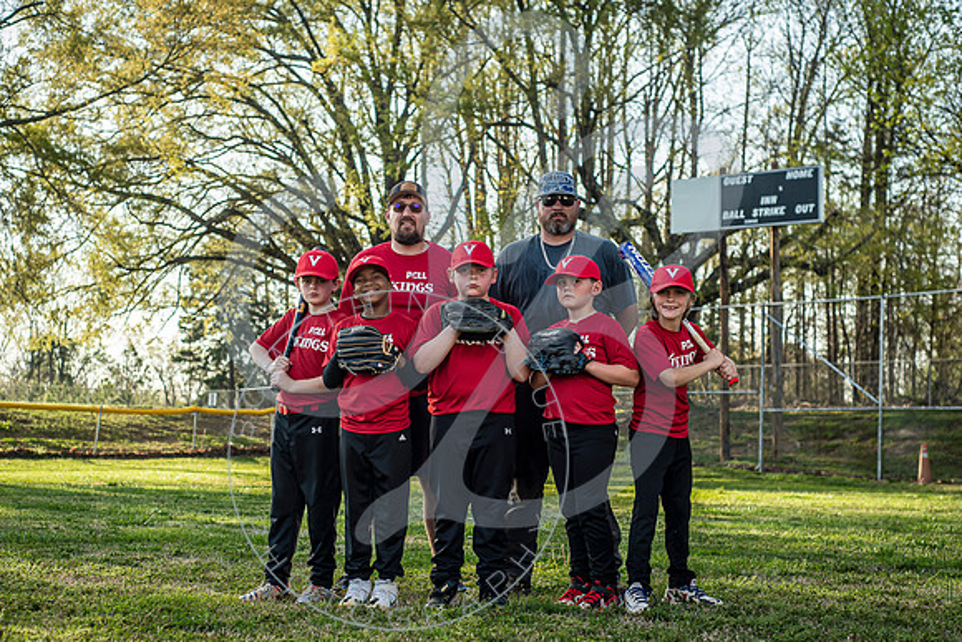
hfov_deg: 34.0
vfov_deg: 23.1
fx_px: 1571
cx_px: 457
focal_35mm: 59
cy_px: 375
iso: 500
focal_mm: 50
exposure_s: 1/640
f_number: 4
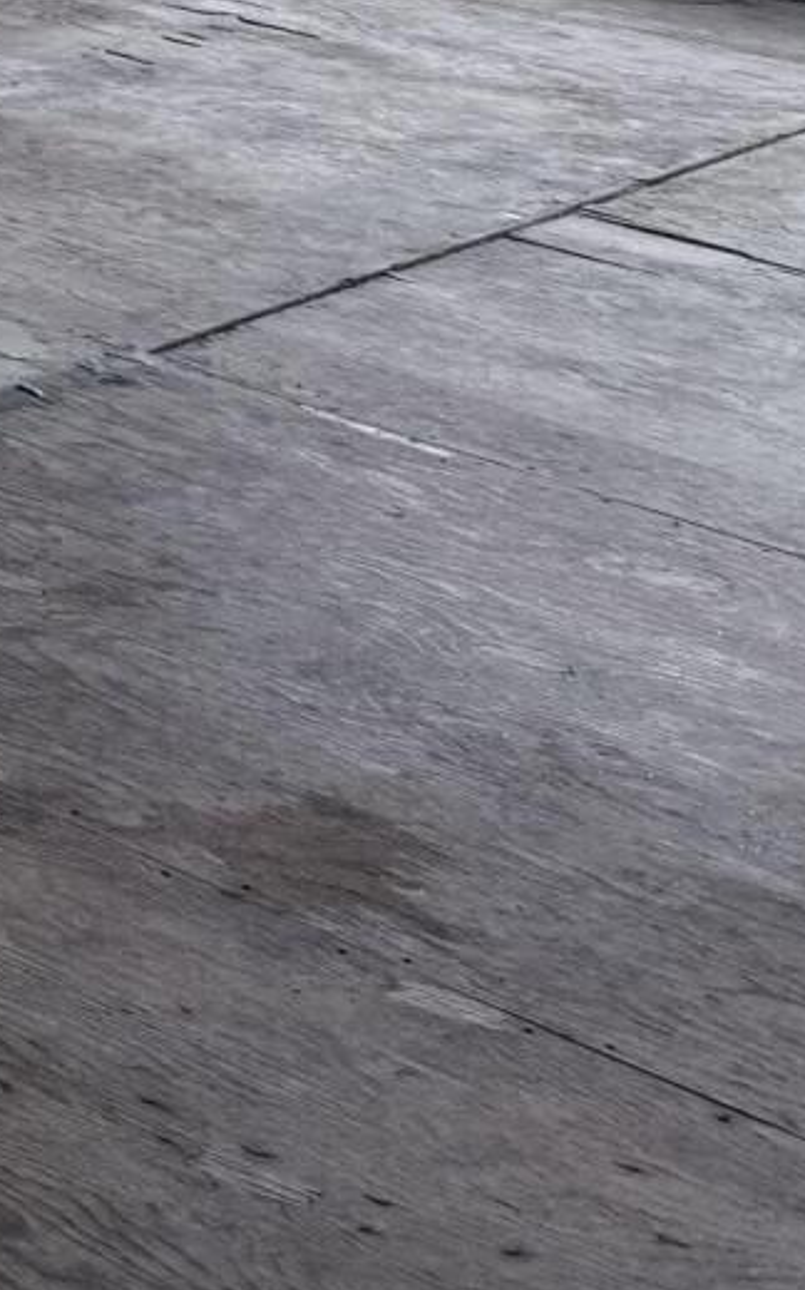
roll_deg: -1.7
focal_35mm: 98
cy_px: -746
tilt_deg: +2.6
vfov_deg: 18.4
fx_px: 3443
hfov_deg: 12.1
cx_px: -718
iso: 80
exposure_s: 1/315
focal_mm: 6.76
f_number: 1.78
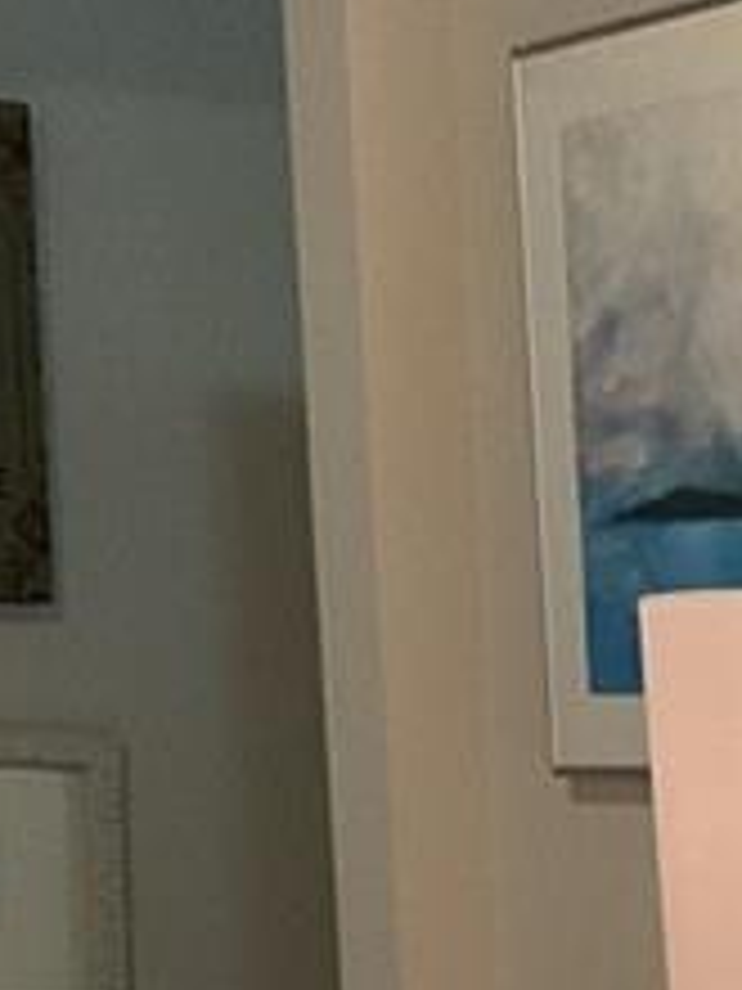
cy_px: 1616
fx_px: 4516
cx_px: 1619
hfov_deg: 8.7
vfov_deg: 11.8
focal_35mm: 158
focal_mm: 3
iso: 160
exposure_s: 1/60
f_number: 1.8
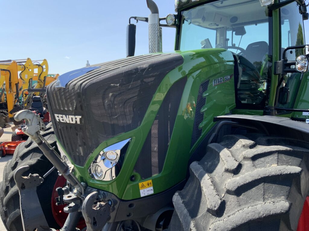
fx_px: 259
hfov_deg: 61.7
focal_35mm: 29
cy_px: 116
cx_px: 154
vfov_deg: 48.2
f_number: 1.8
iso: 16
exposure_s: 1/829
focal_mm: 3
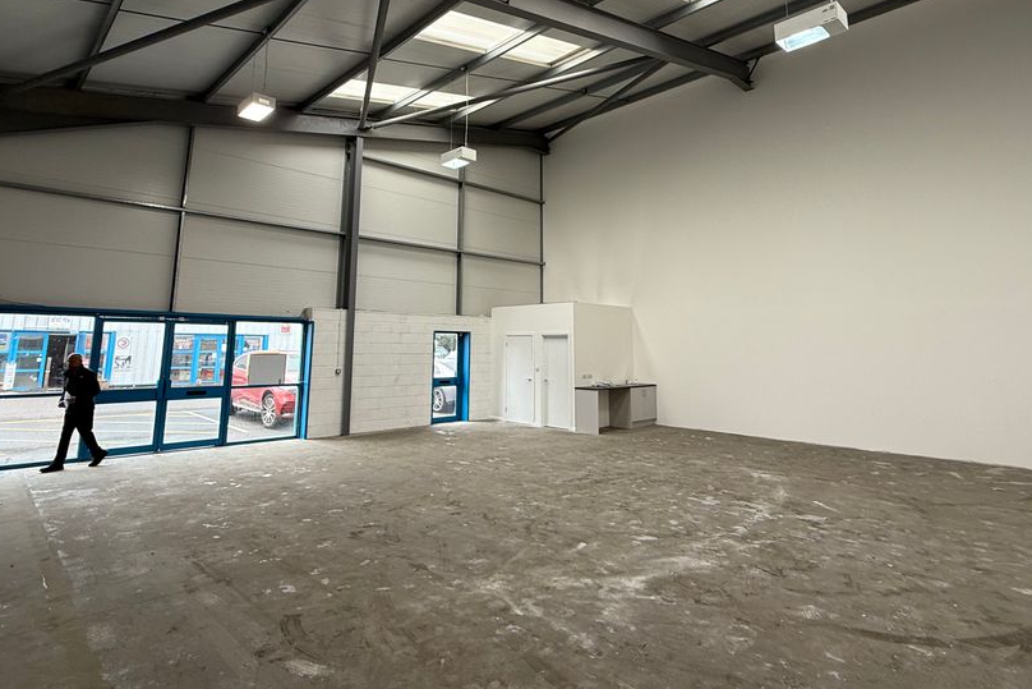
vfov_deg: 61.0
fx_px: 573
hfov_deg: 84.0
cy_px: 252
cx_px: 510
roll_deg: -1.1
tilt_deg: +8.7
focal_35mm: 20
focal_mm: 2.22
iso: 64
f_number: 2.2
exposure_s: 1/143
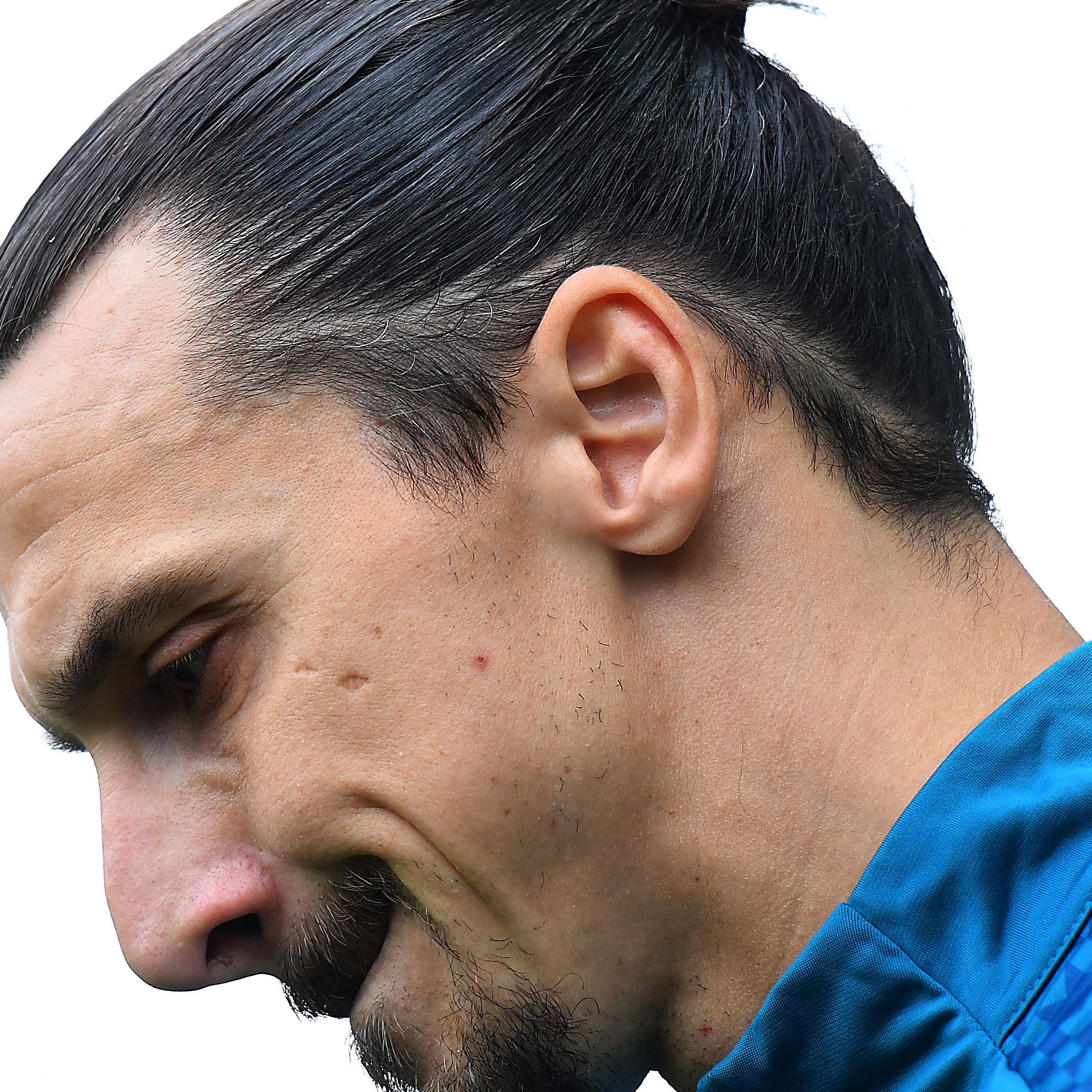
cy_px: 567
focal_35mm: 588
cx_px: 511
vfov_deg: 3.0
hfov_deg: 3.0
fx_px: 20986
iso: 640
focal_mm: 195
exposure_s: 1/1000
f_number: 4
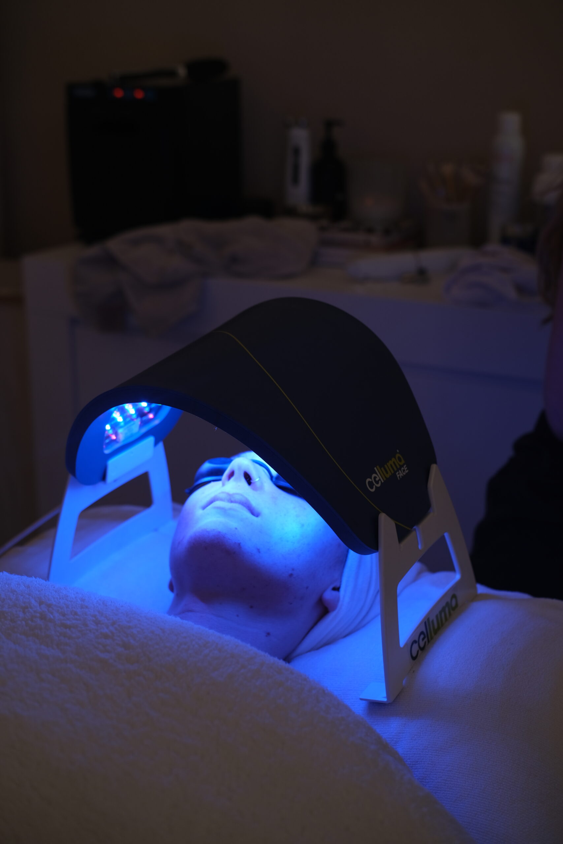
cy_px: 422
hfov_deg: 25.5
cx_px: 282
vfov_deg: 37.5
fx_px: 1243
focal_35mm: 53
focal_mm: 35
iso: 160
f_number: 3.2
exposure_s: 1/80
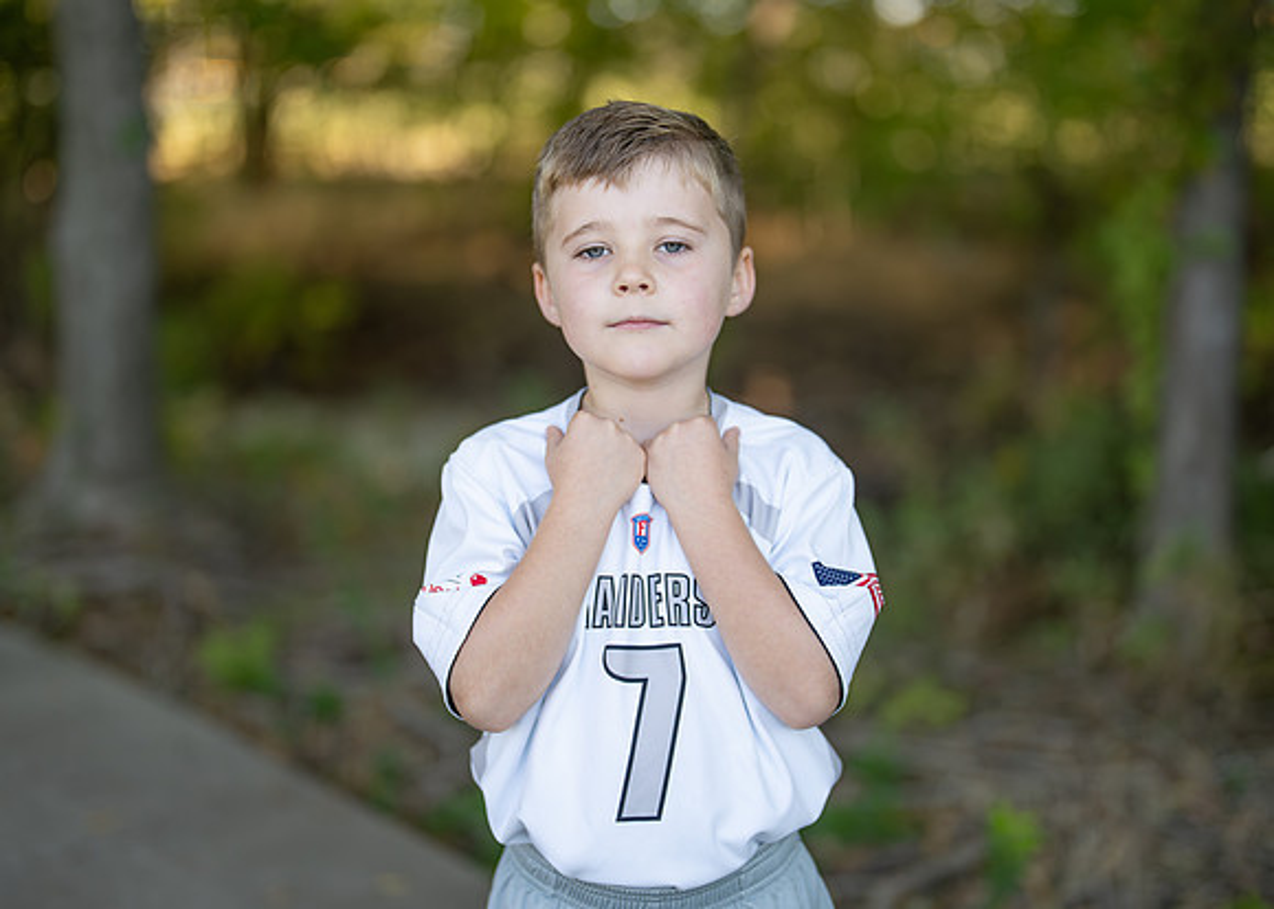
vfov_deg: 23.0
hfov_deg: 31.7
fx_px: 2239
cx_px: 693
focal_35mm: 62
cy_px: 431
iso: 200
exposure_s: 1/2000
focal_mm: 50
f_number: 1.2
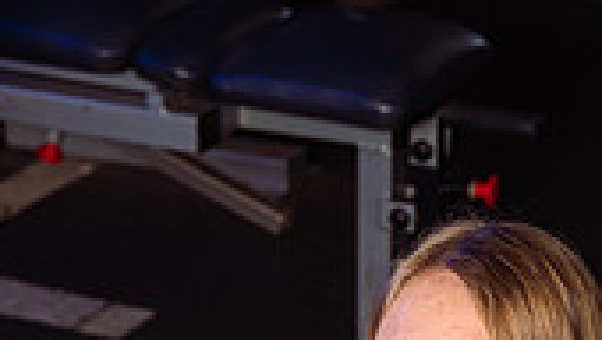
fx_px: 2253
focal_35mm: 141
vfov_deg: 8.1
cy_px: 769
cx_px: 181
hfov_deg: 15.2
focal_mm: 51
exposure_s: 1/250
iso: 320
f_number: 5
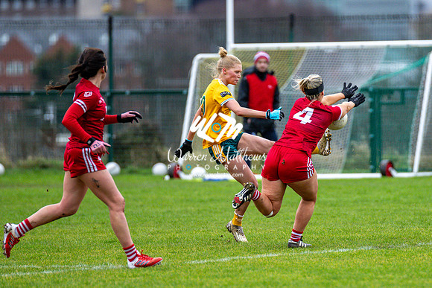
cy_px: 170
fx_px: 5831
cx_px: 301
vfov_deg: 2.8
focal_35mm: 486
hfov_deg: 4.2
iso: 1400
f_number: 2.8
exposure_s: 1/1000
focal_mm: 300
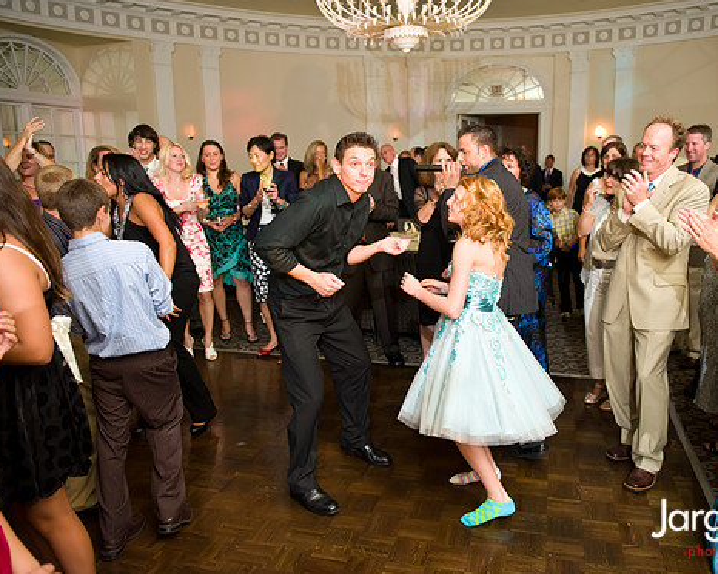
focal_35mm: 28
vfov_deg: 51.5
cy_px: 283
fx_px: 595
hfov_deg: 61.9
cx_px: 414
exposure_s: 1/125
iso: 1600
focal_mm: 24
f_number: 3.2
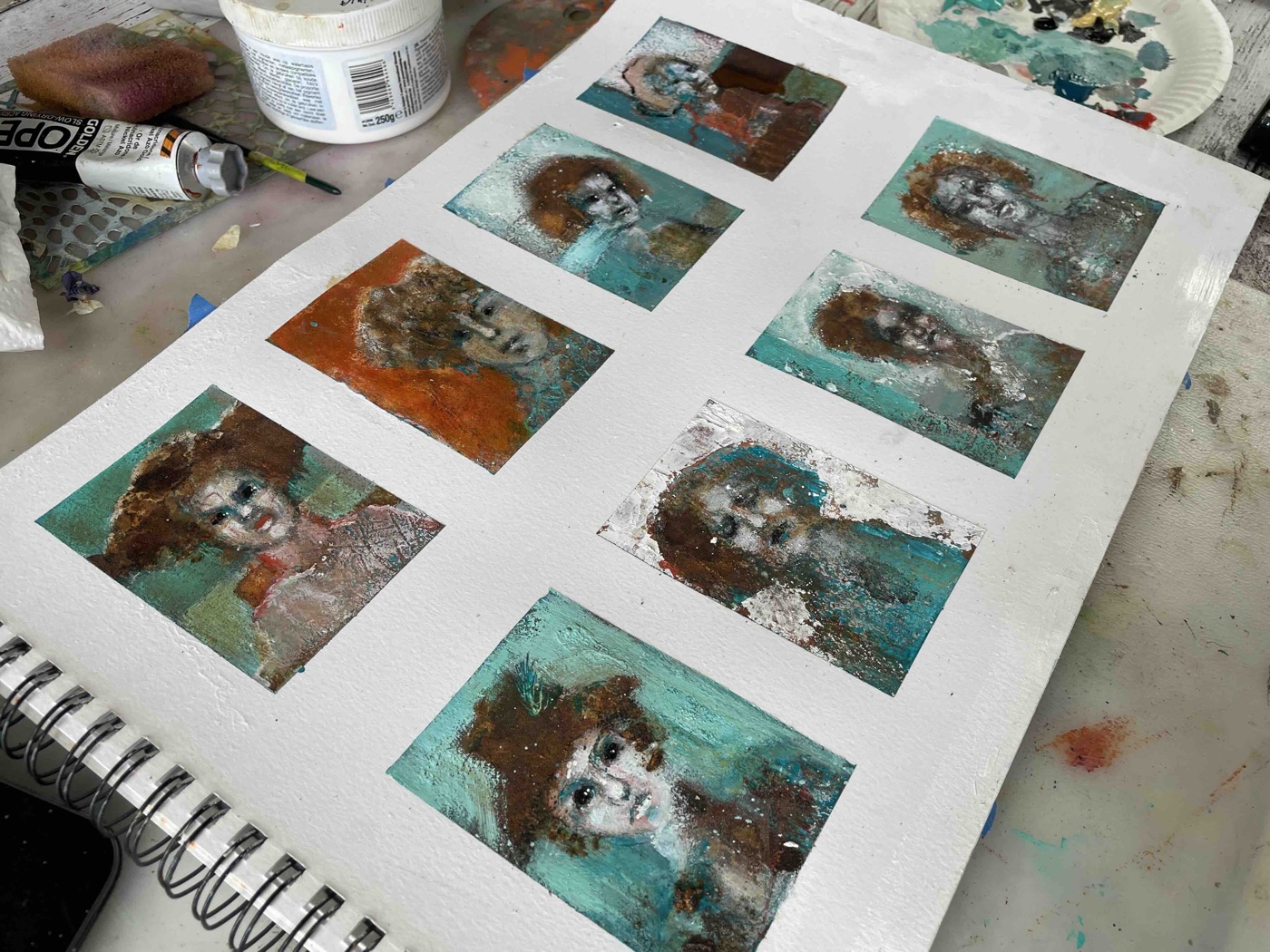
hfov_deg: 67.3
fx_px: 954
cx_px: 635
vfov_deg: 53.1
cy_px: 476
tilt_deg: -54.1
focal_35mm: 26
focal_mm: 4.2
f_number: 1.6
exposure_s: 1/152
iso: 32
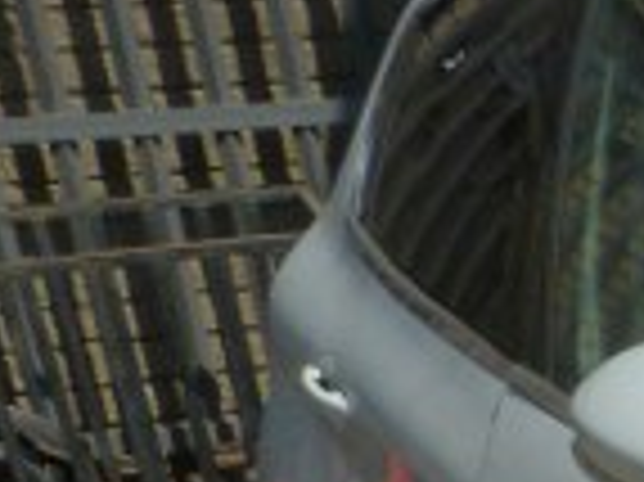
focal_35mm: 140
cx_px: 1680
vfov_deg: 9.7
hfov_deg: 11.1
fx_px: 2602
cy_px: 1027
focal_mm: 4.5
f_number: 5.6
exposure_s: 1/640
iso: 125
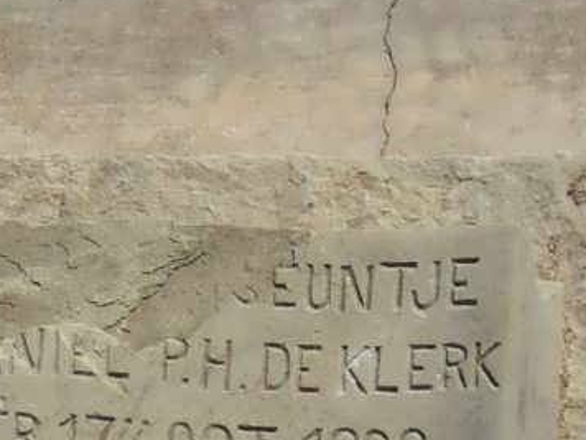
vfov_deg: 11.9
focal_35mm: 118
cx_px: -2
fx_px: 1998
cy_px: 694
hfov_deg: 16.3
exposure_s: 1/350
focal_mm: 6.3
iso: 80
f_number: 8.2
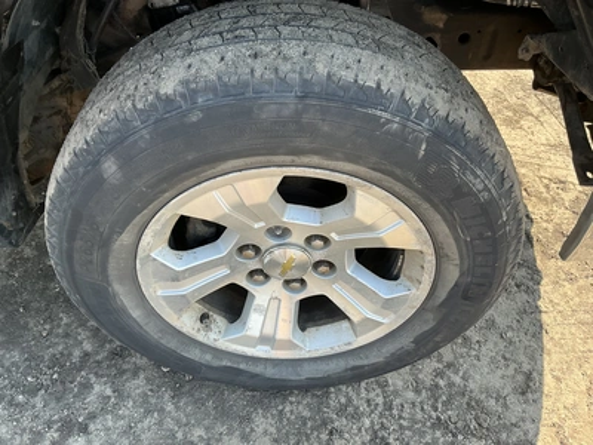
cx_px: 296
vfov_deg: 49.7
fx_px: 480
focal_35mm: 28
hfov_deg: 63.4
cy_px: 222
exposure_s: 1/168
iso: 20
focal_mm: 3
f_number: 1.8
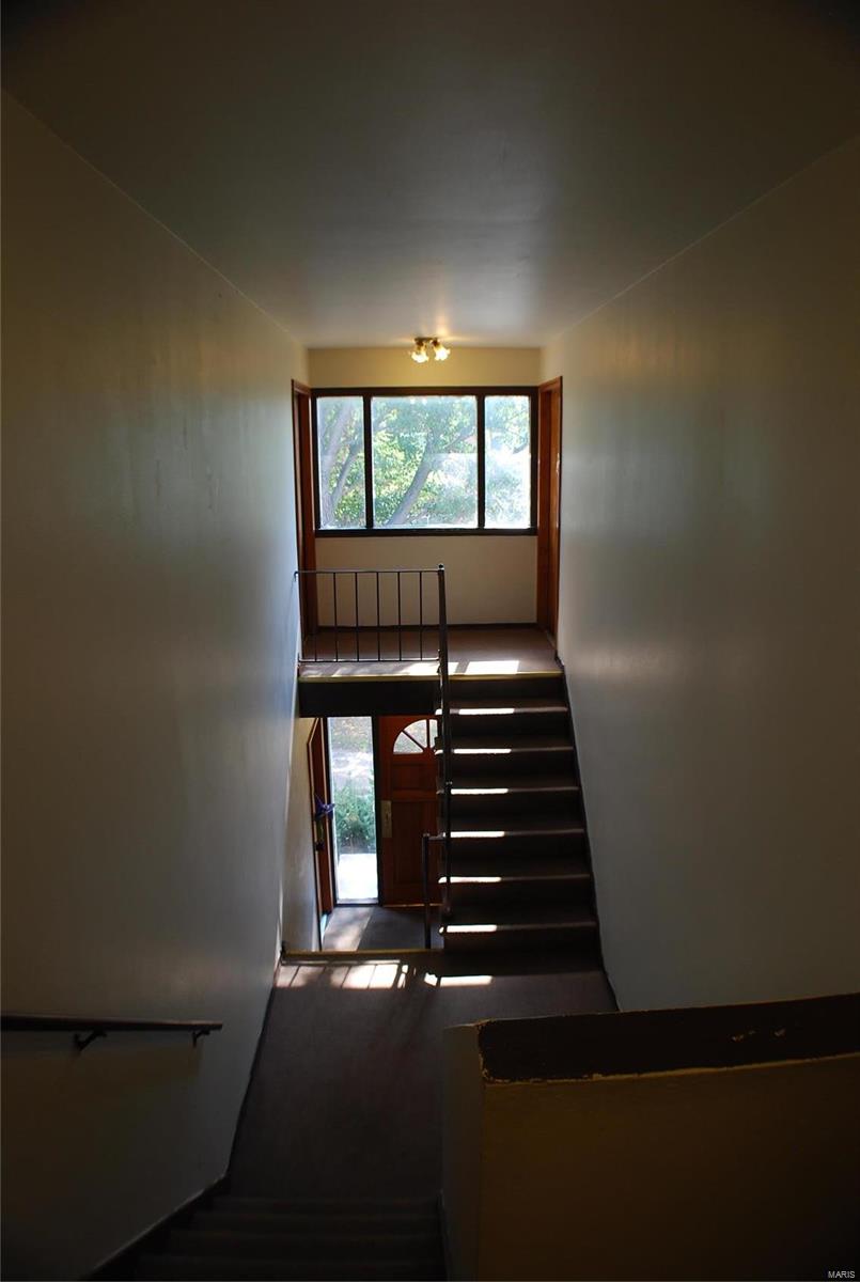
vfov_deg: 61.8
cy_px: 641
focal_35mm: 30
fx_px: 1070
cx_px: 430
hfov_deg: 43.8
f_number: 4
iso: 200
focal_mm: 20
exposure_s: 1/60
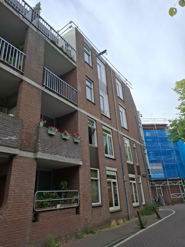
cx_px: 92
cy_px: 124
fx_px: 164
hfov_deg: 58.9
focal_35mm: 23
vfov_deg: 73.9
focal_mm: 5.54
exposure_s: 1/1016
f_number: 1.8
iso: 50
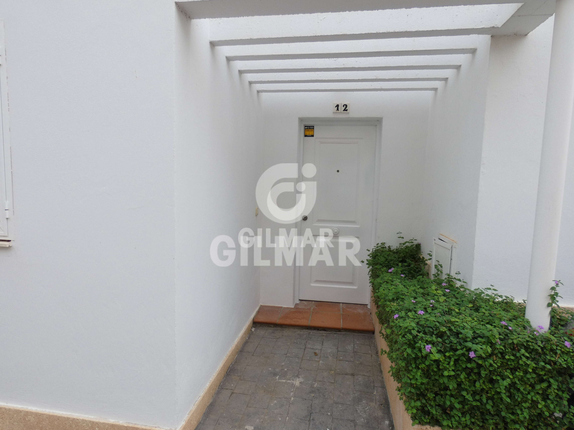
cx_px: 287
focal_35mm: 21
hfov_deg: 79.0
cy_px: 215
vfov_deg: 63.4
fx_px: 348
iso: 80
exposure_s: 1/320
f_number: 2.8
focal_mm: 3.6
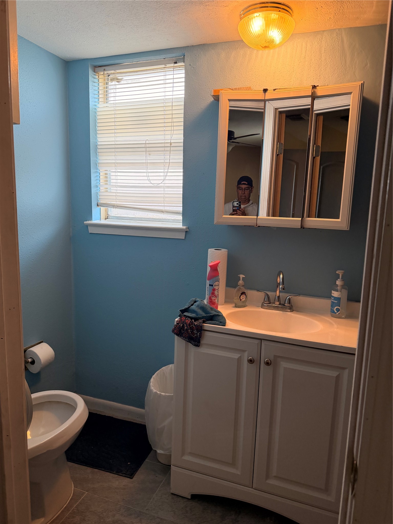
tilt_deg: -8.0
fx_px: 363
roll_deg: -3.0
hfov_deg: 56.8
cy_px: 262
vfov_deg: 71.6
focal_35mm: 24
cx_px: 196
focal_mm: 6.76
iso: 250
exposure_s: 1/120
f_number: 1.78
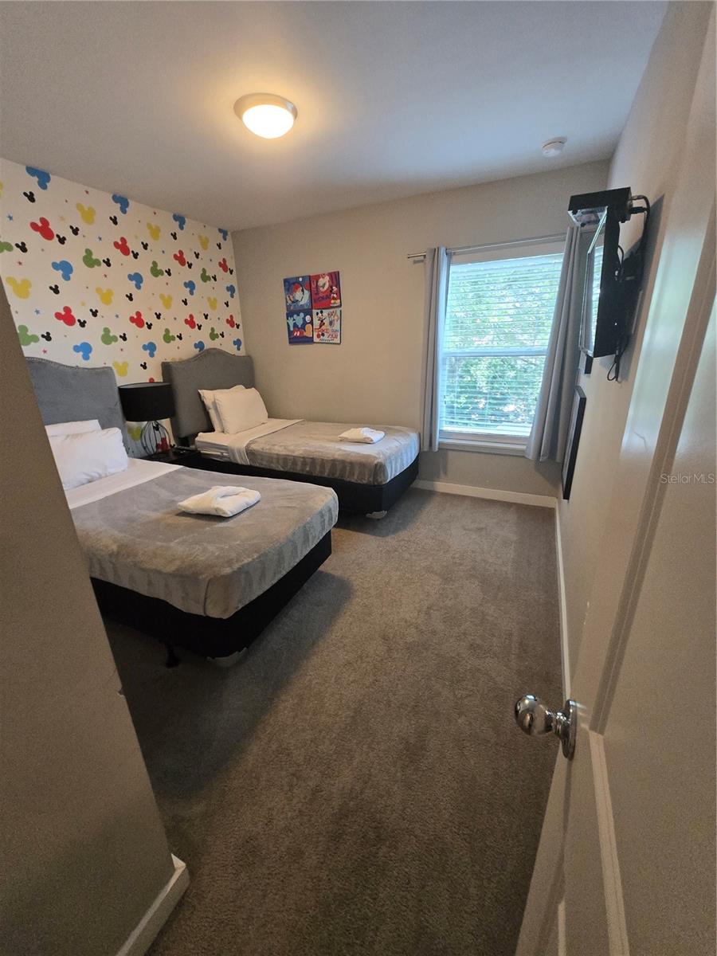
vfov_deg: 106.2
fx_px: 359
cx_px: 358
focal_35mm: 13
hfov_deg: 89.9
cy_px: 478
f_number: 2.2
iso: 320
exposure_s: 1/60
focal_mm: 1.7
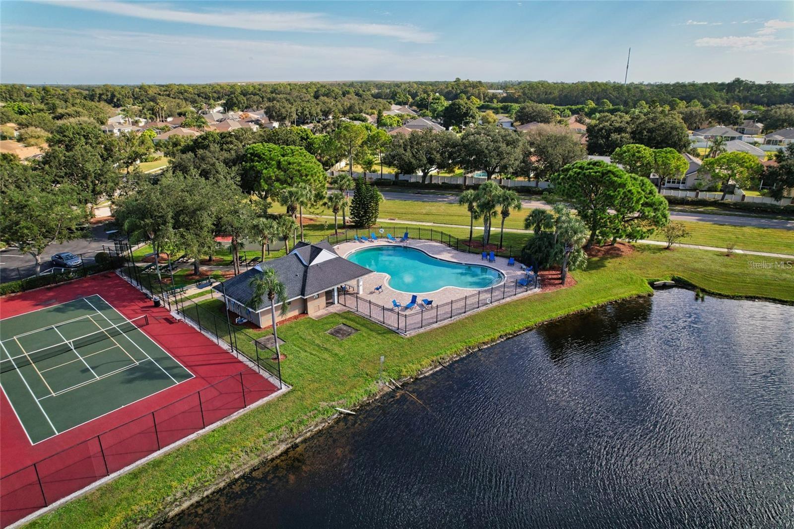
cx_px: 397
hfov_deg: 78.6
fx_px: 485
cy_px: 264
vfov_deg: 57.2
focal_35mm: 22
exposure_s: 1/80
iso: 100
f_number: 2.8
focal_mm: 8.4
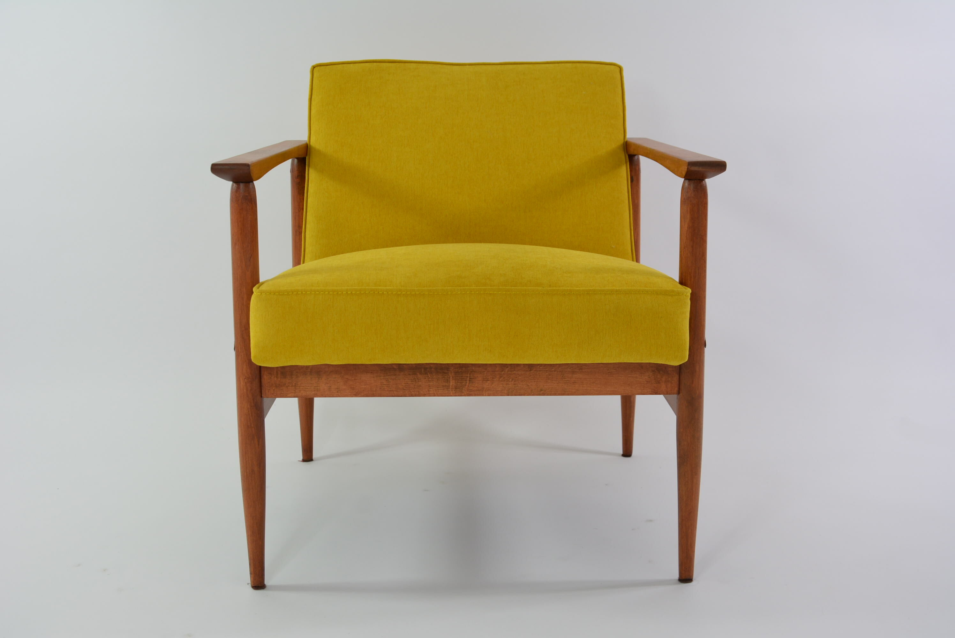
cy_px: 319
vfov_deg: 29.9
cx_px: 478
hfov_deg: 43.6
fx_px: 1195
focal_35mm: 45
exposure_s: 1/60
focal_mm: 30
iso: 400
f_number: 6.3
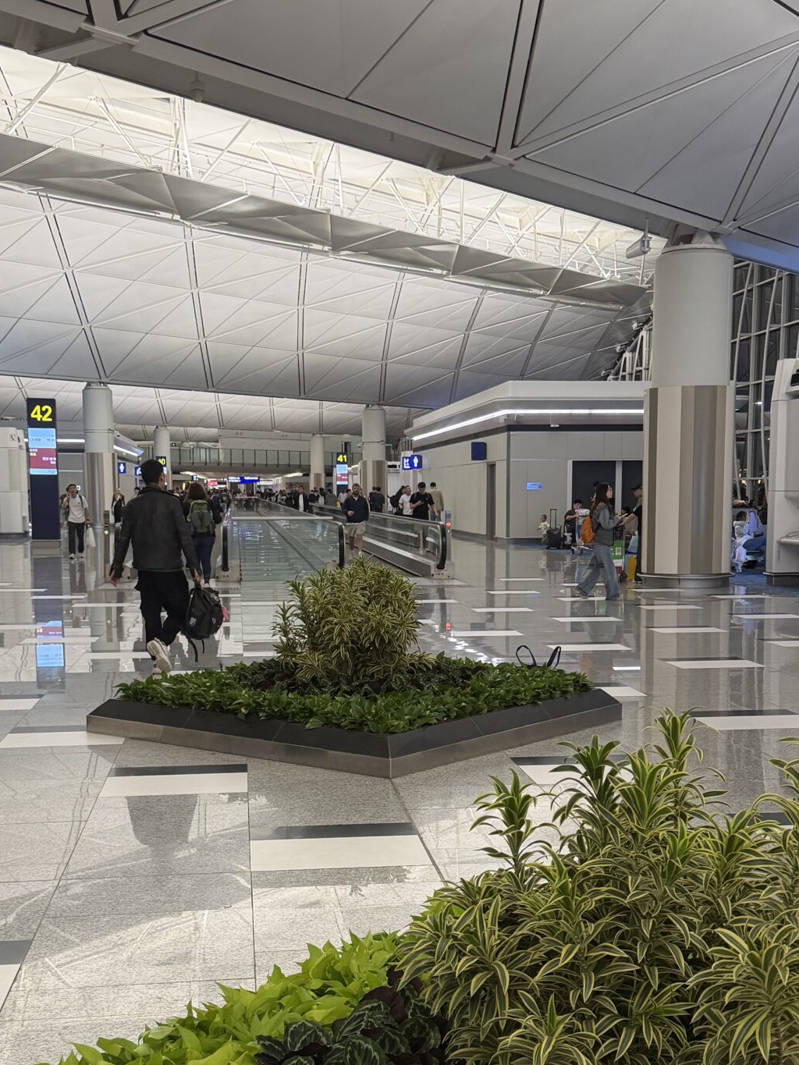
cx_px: 397
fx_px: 1385
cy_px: 645
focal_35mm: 45
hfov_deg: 32.2
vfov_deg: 41.9
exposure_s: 1/106
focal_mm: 6.76
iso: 200
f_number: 1.78
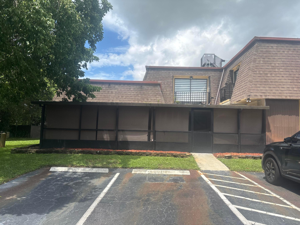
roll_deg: -1.1
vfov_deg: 53.1
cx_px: 150
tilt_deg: +6.8
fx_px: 225
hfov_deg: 67.3
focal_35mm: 26
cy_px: 112
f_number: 1.6
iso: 50
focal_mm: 5.96
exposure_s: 1/2538
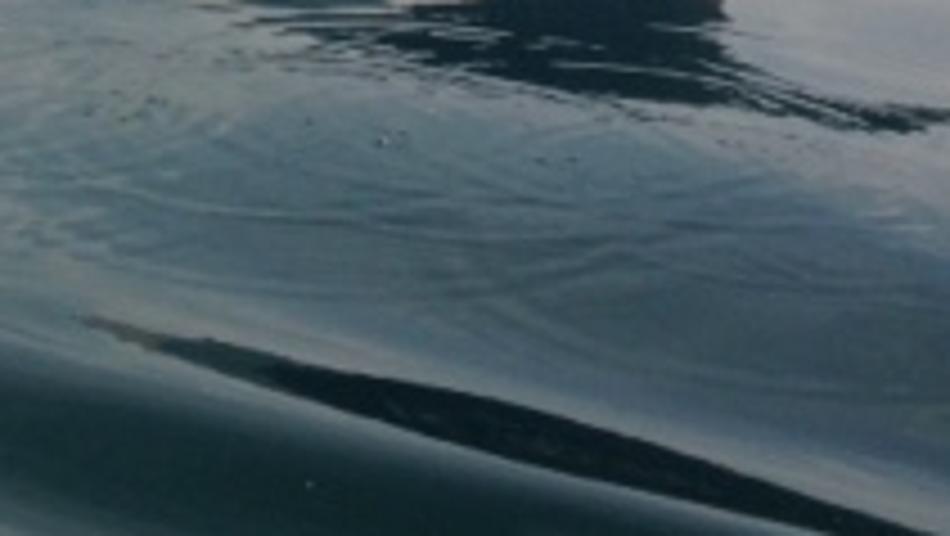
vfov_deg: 10.4
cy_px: -495
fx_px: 2747
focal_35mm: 109
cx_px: 90
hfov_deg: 19.3
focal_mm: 4.12
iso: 50
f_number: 2.4
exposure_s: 1/2088
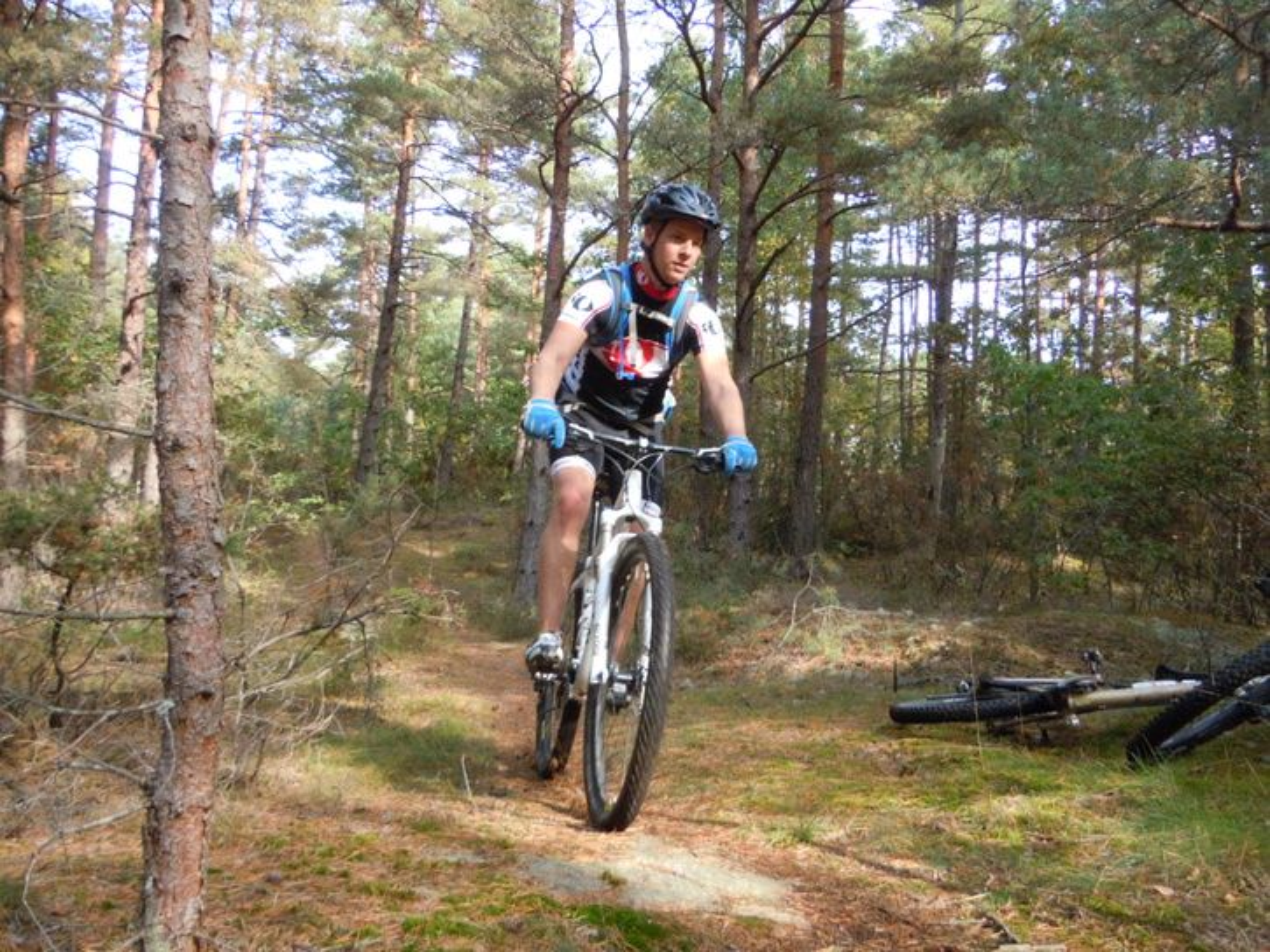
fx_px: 1101
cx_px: 635
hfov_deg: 60.0
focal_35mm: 30
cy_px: 476
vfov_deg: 46.8
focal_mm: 5.4
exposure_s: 1/320
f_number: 3.5
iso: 400
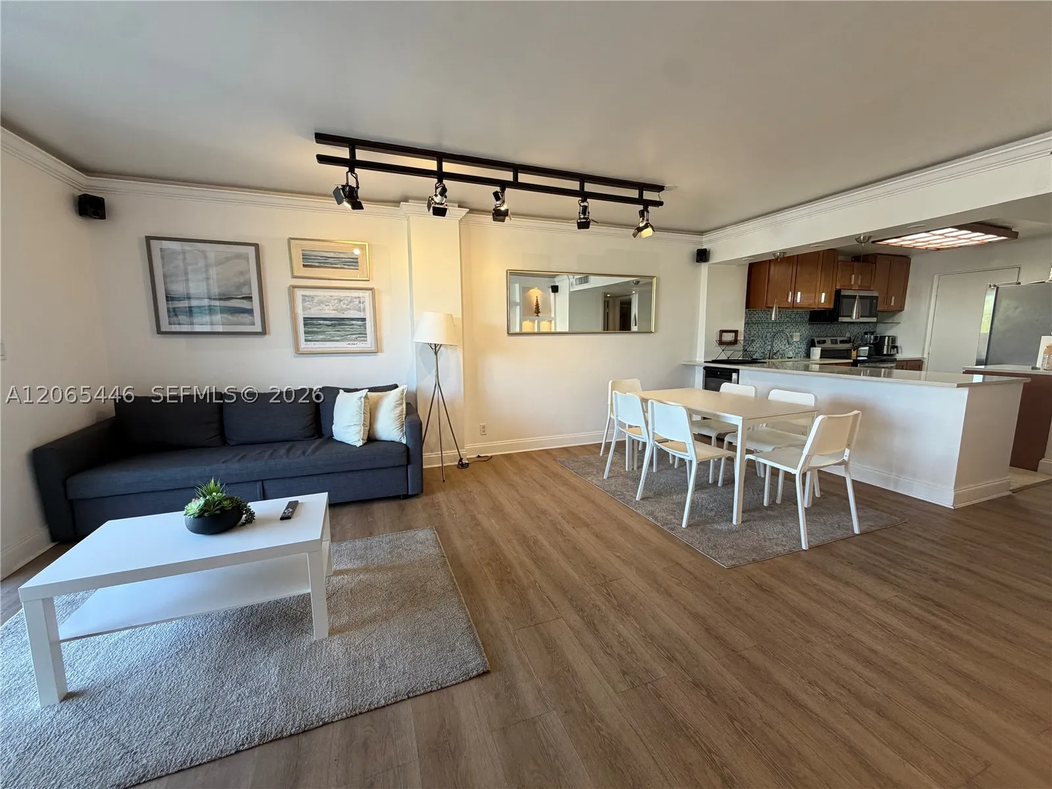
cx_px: 526
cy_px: 394
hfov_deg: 102.1
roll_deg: +0.4
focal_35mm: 14
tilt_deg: -8.5
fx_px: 425
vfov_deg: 85.7
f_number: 2.2
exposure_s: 1/120
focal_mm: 2.22
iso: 160
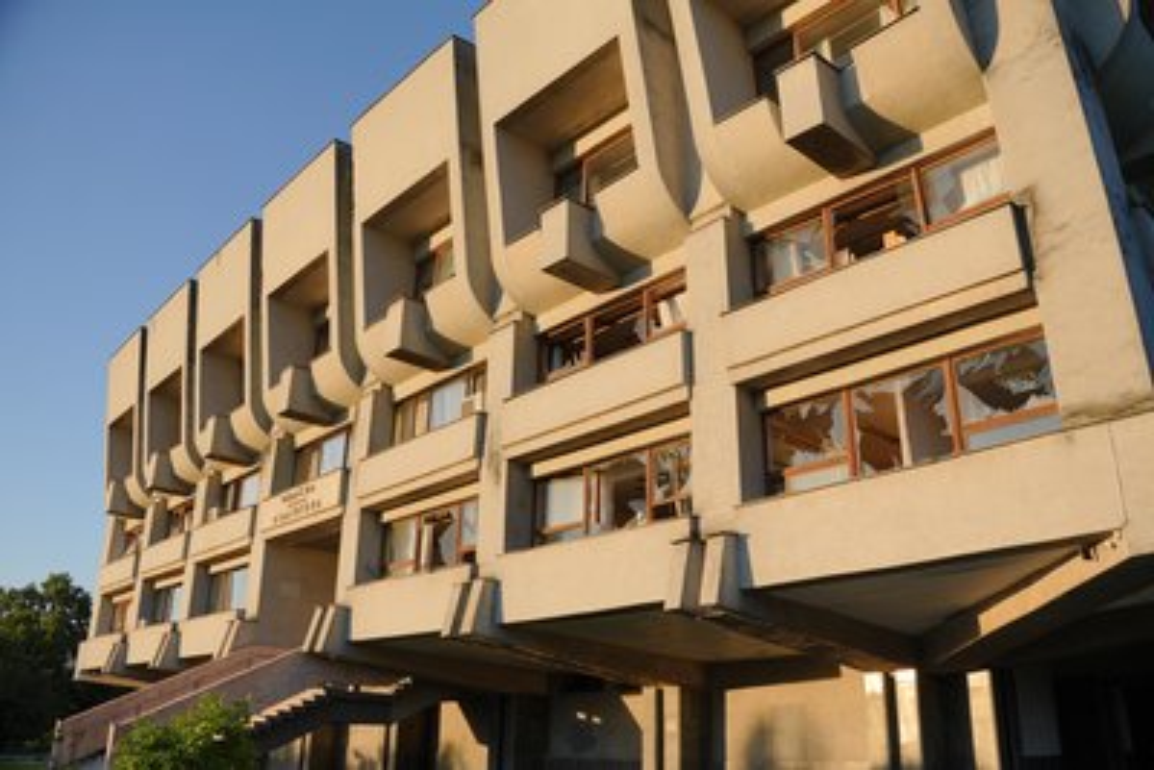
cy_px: 385
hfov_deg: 67.4
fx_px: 866
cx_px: 577
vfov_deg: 48.0
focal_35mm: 27
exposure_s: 1/640
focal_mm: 18
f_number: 4.5
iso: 160
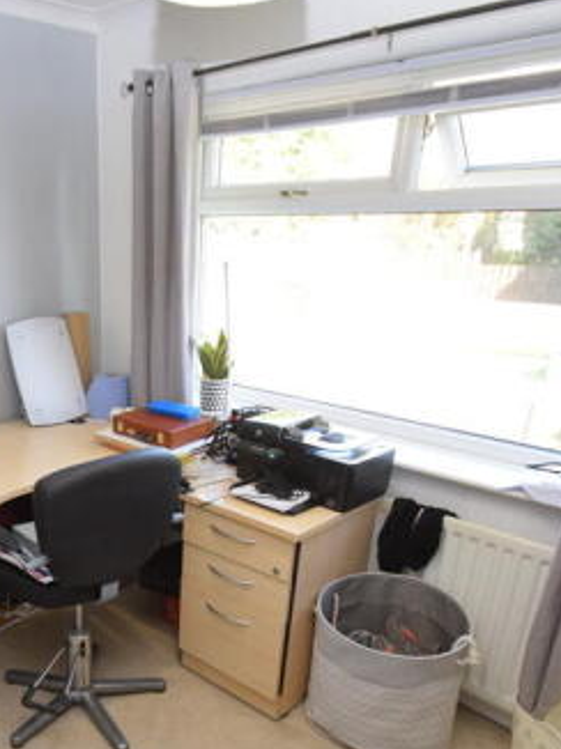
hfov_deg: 46.5
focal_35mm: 29
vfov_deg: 60.5
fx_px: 627
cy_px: 488
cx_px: 144
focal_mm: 10
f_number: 5
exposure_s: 1/100
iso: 800
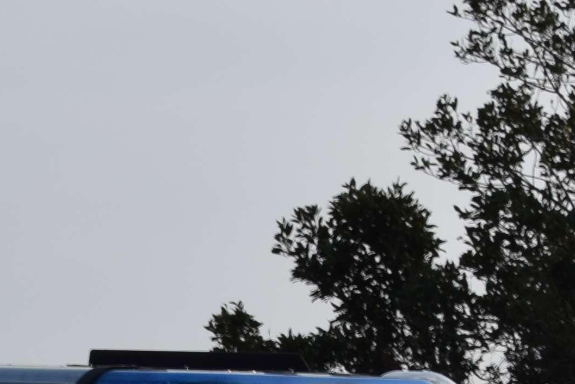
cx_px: 46
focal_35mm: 179
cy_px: 846
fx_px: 2857
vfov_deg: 7.3
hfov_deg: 11.4
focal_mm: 21
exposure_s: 1/200
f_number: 9
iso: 100
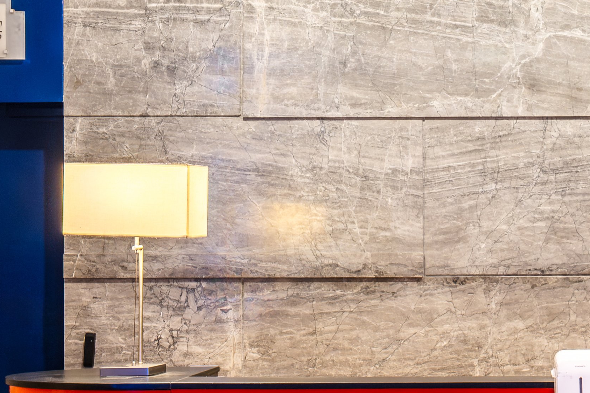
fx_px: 1786
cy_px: 251
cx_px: 502
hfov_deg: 18.5
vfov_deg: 12.6
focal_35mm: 109
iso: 400
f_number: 8
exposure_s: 1/20
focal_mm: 30
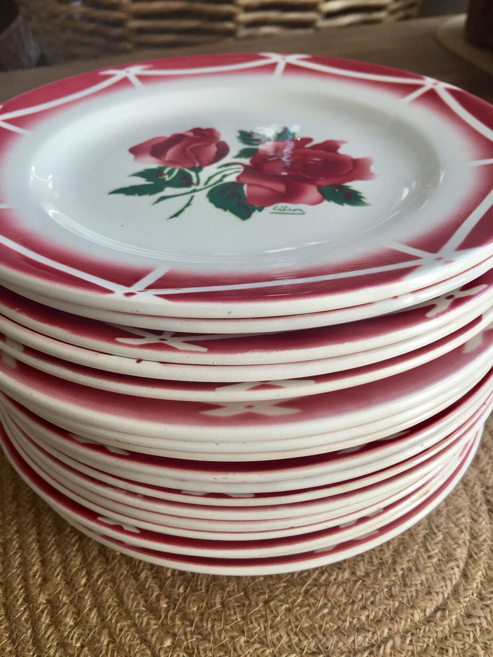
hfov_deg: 48.2
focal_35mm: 29
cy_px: 328
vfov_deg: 61.7
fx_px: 551
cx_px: 246
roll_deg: +2.9
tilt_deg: -38.3
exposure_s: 1/100
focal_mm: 4.15
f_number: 2.2
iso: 50
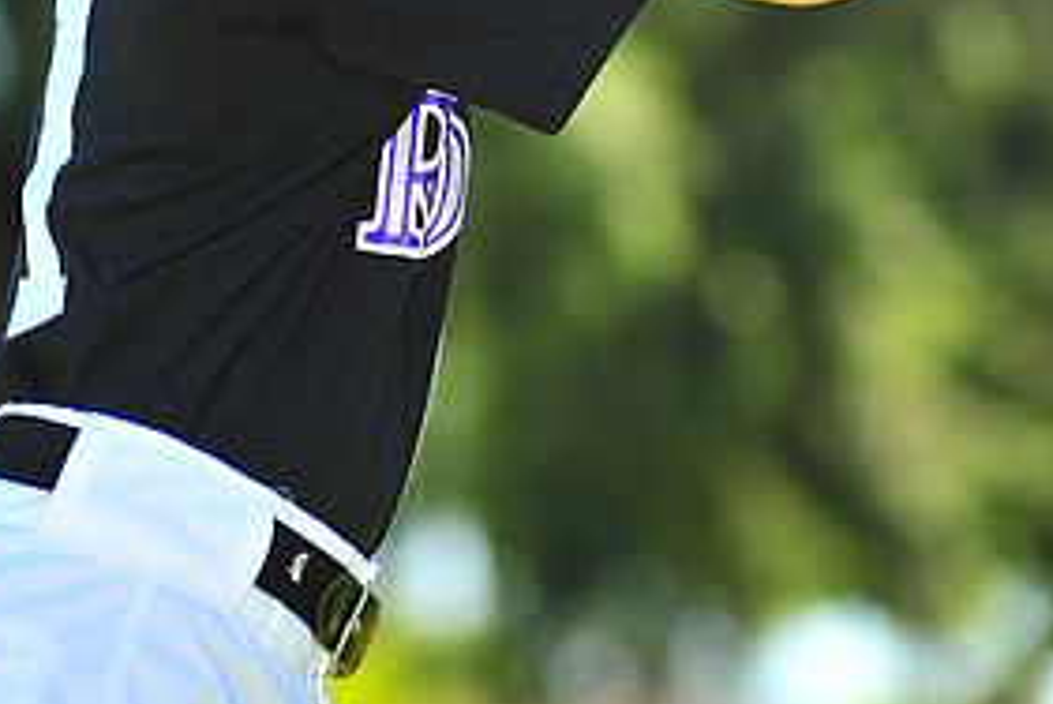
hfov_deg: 5.5
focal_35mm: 371
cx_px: 431
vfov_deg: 3.7
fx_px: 10863
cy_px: -277
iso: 200
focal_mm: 180
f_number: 5
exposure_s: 1/500
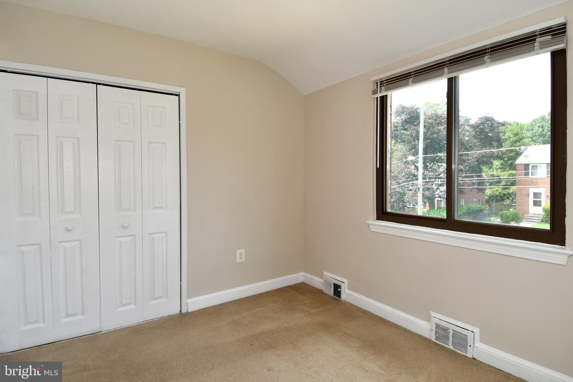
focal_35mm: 18
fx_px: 286
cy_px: 191
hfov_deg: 90.0
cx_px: 286
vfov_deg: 67.4
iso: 200
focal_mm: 12
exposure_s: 1/125
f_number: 5.6
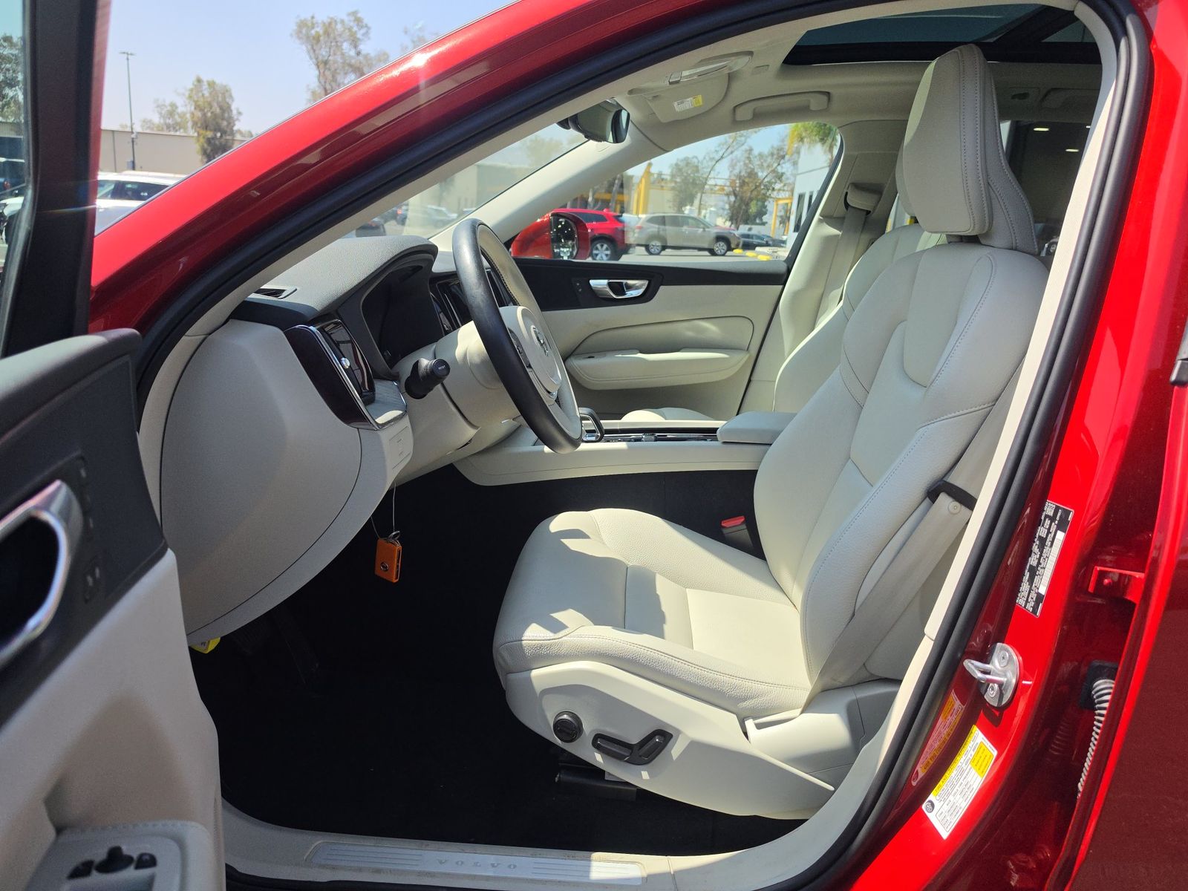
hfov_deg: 73.9
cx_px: 594
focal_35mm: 23
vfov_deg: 58.9
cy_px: 446
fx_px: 789
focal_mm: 6.5
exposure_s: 1/3677
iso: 63
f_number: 1.4
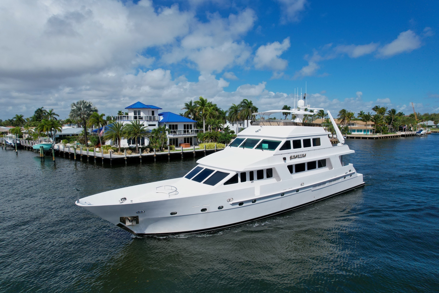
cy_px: 146
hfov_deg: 78.6
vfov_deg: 57.2
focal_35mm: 22
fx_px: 268
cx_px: 220
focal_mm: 8.38
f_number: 2.8
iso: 110
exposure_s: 1/3200
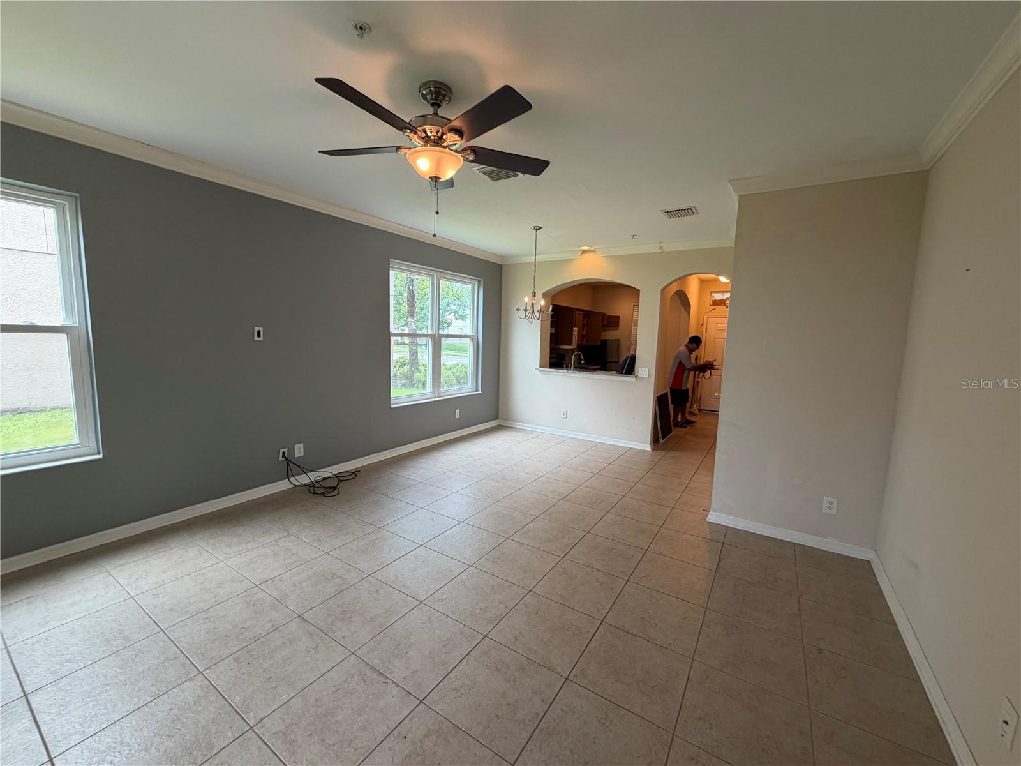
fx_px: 413
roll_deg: -1.6
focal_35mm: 14
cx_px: 510
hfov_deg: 102.1
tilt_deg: -6.2
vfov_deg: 85.7
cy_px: 383
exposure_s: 1/120
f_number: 2.2
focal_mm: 2.22
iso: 125
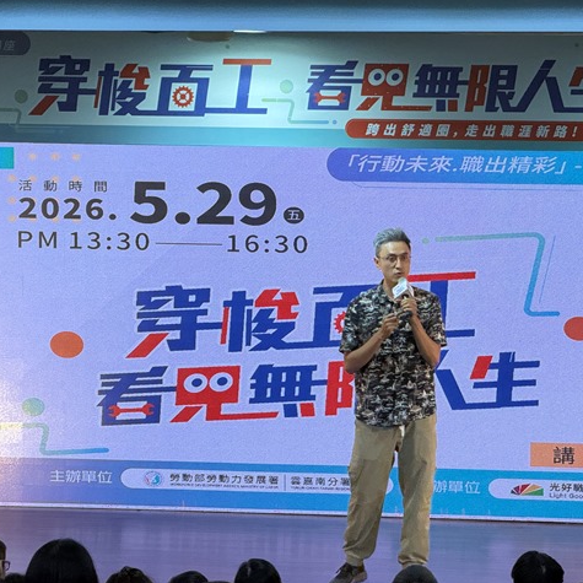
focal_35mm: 143
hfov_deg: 12.2
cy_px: 292
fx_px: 2725
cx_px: 387
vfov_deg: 12.2
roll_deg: -0.4
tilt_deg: -4.4
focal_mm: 15.66
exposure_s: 1/59
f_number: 2.8
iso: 640
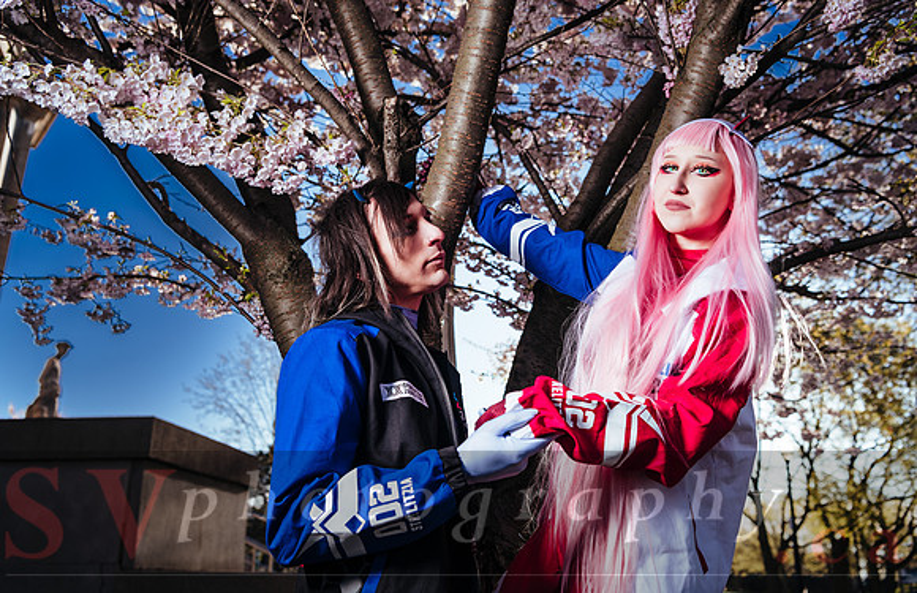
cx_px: 458
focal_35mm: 34
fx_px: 866
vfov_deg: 37.8
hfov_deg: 55.8
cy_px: 288
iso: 64
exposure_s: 1/200
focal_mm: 34
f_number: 4
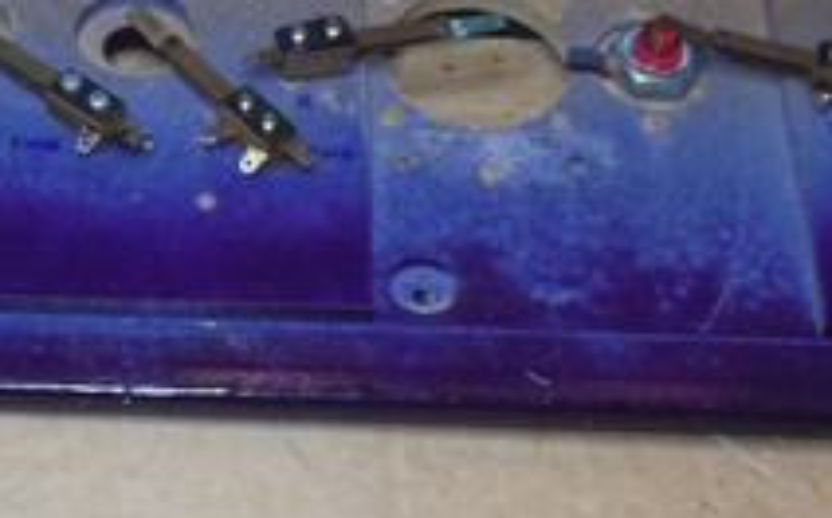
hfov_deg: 34.7
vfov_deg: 21.4
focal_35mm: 56
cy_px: 628
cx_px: 122
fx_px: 1268
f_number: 3.2
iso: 125
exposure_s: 1/30
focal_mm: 4.5
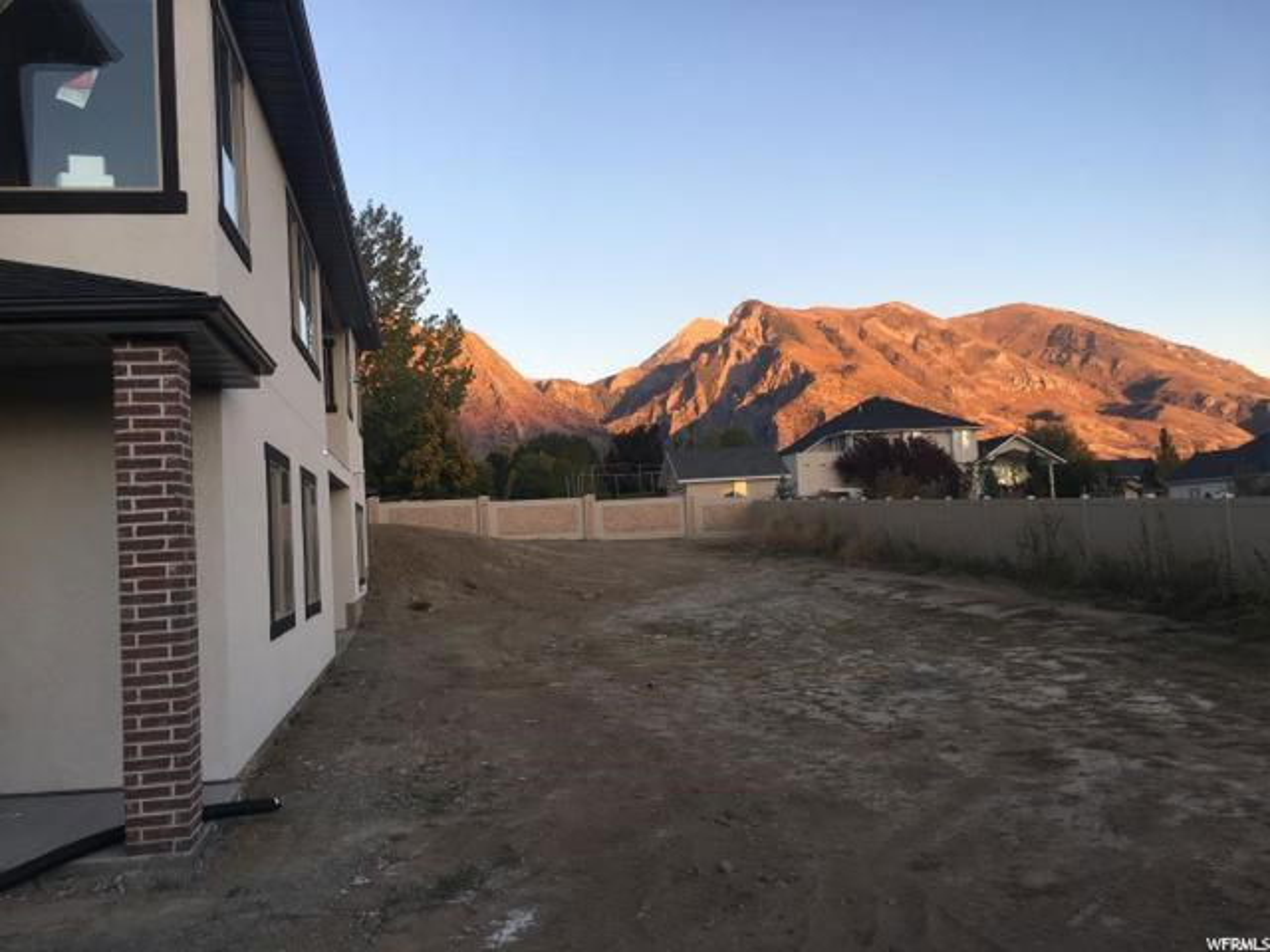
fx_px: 1064
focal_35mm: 29
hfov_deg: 61.7
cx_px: 635
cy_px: 476
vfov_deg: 48.2
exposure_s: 1/189
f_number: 2.2
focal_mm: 4.15
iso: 25
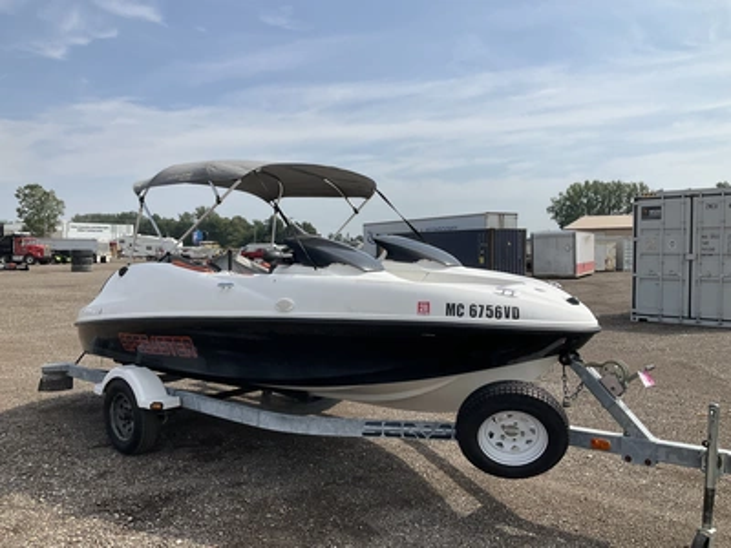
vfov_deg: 48.2
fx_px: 612
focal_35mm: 29
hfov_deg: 61.7
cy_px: 274
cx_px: 366
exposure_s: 1/2667
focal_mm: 3
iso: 25
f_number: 1.8
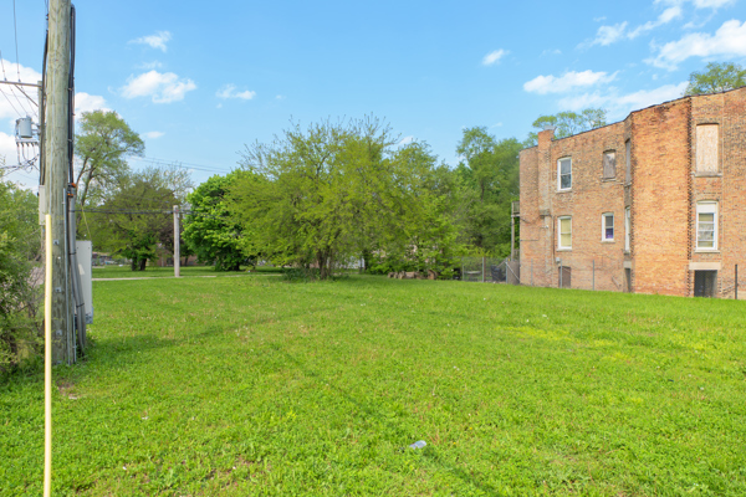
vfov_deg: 36.9
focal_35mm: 36
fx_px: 746
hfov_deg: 53.1
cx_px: 373
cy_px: 248
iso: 50
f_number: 10
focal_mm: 24
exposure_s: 1/60
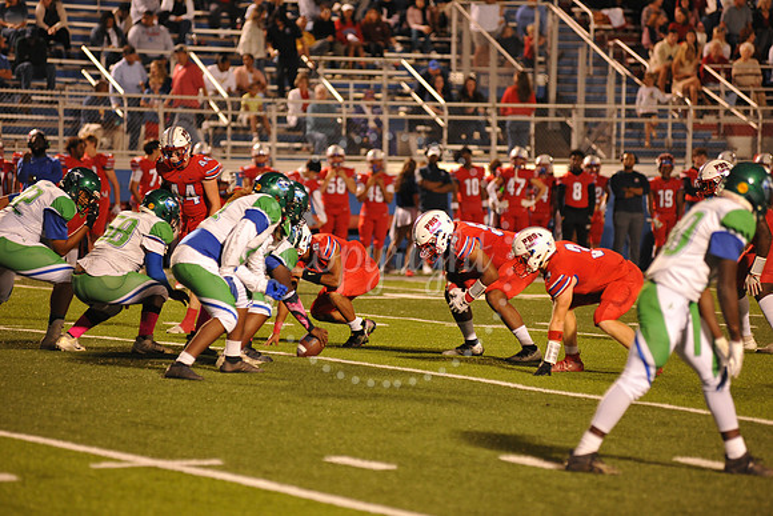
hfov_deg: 10.3
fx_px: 4295
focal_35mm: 200
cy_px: 258
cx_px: 386
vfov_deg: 6.9
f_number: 4
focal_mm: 200
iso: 1600
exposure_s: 1/125
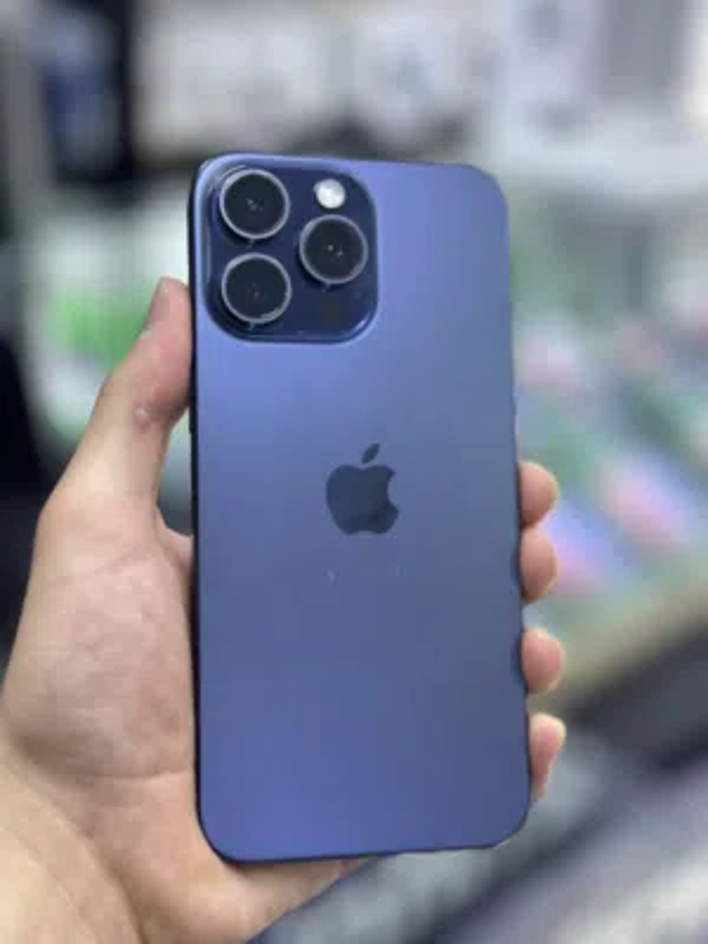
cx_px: 354
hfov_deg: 30.3
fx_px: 1309
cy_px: 472
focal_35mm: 48
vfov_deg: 39.7
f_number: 1.78
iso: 125
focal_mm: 6.86
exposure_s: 1/100
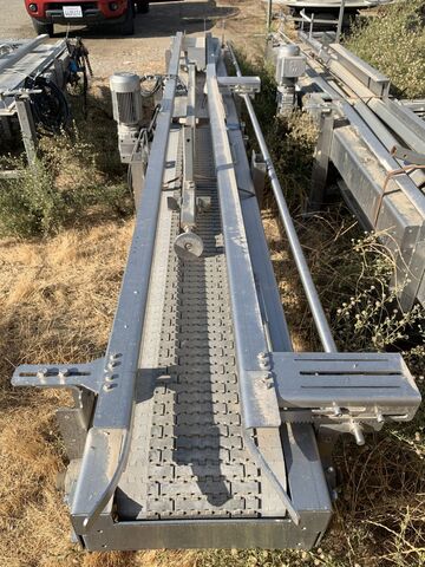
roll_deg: +2.8
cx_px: 212
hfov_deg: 53.1
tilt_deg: -37.7
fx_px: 426
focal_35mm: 26
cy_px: 284
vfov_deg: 67.3
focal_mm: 4.25
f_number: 1.8
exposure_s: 1/1332
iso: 25
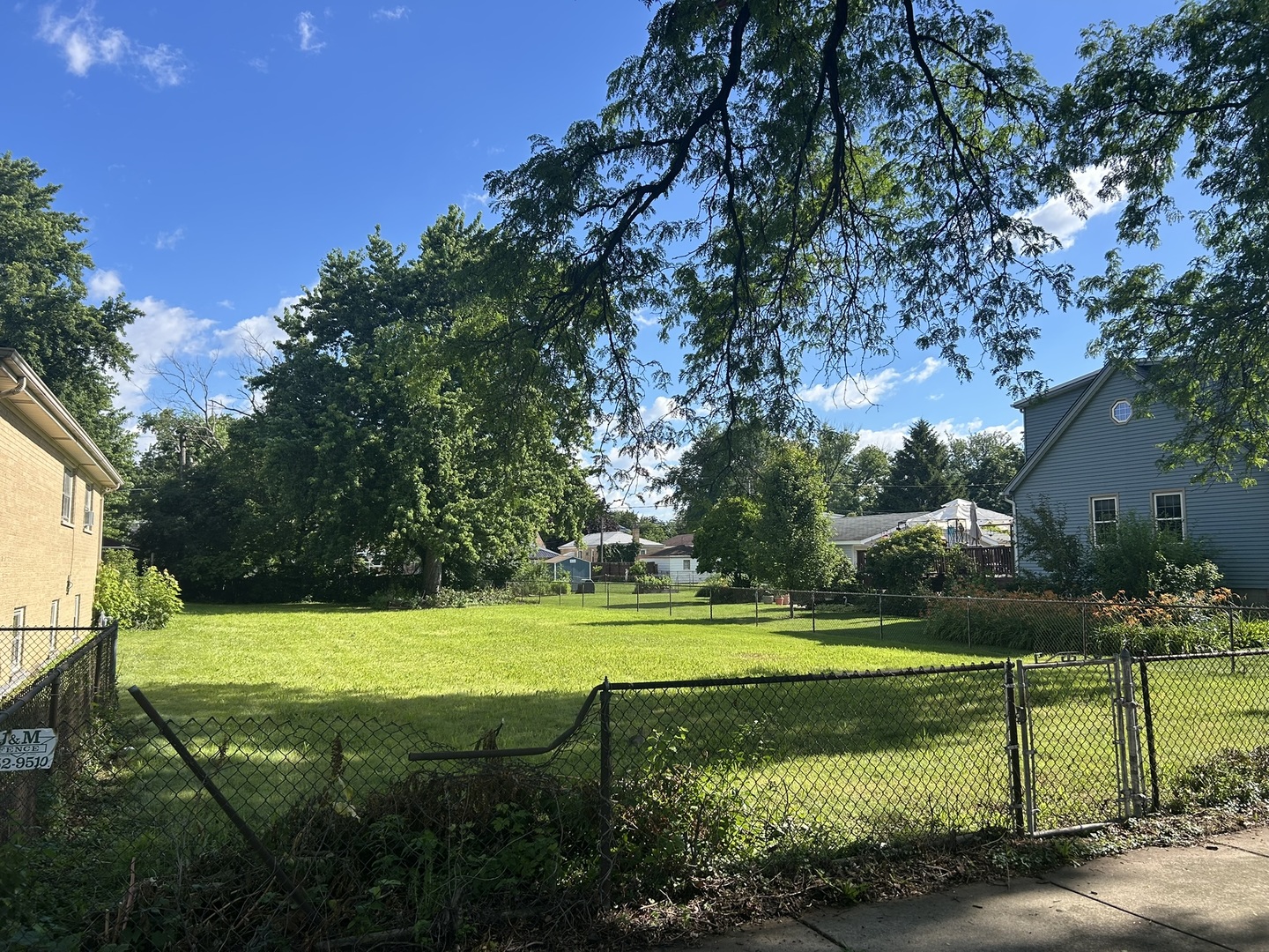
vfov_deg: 53.1
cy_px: 476
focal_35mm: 26
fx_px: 953
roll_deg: -0.4
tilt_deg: +4.6
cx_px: 634
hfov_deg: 67.3
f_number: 1.5
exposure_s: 1/2299
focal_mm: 5.7
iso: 50
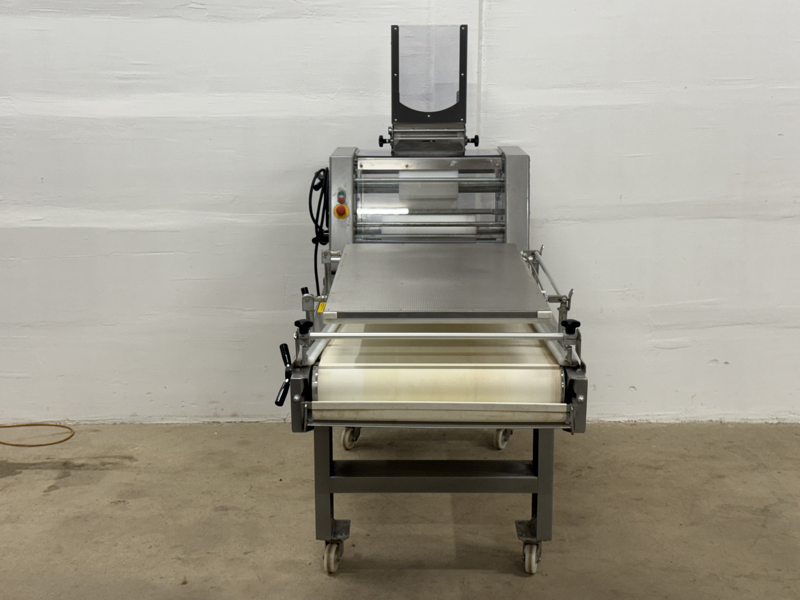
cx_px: 400
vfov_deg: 30.3
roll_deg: +0.2
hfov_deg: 39.7
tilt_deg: -12.7
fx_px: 1109
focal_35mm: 48
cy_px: 300
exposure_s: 1/50
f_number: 1.78
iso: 50
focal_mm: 6.76
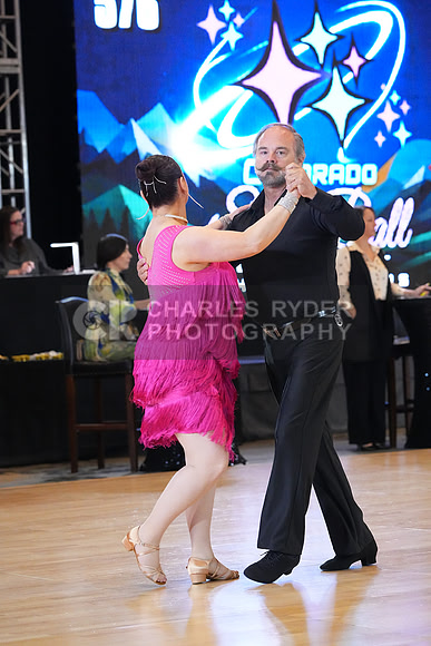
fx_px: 2207
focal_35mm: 123
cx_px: 216
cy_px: 323
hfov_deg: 11.2
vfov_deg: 16.6
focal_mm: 123
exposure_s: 1/400
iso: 12800
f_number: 5
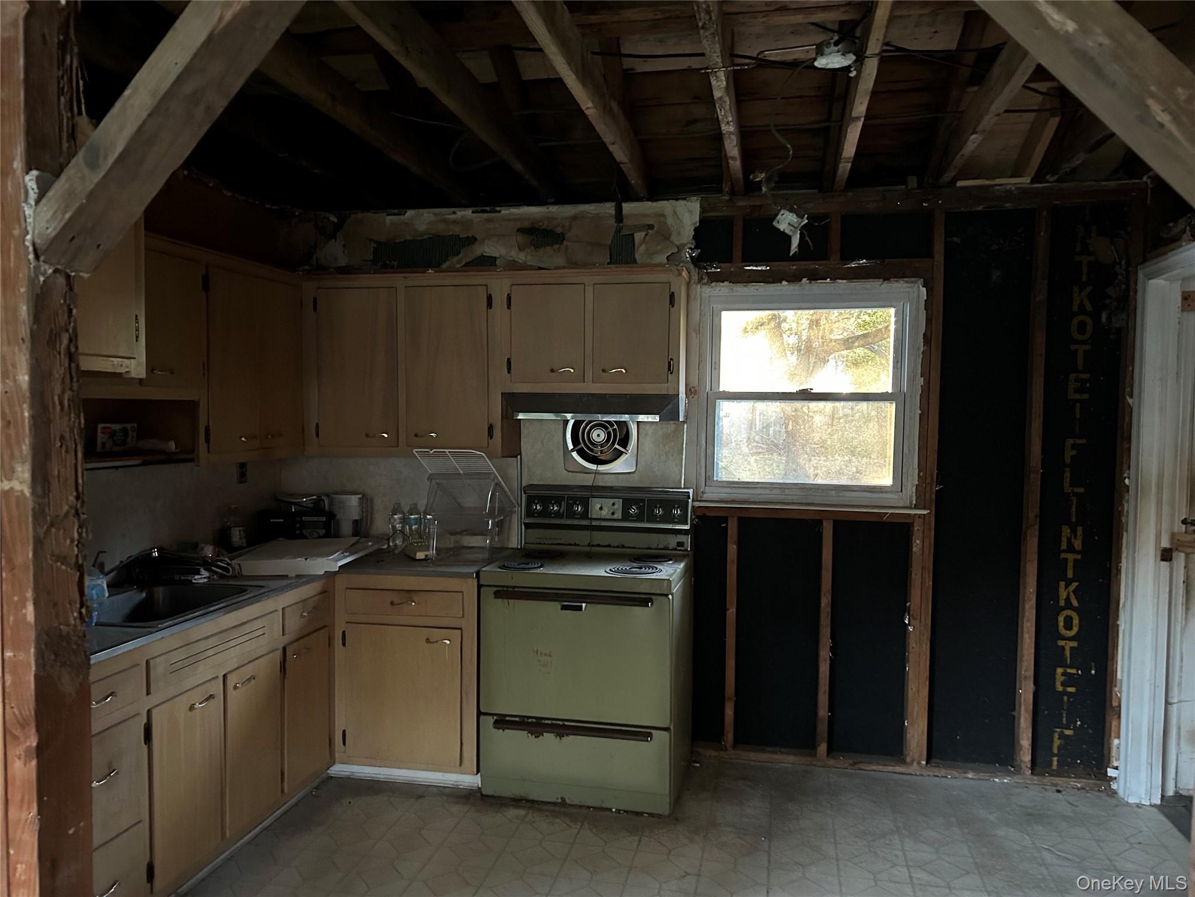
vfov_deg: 53.1
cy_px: 448
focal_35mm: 26
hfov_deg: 67.3
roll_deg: +0.2
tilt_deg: -3.0
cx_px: 598
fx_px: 898
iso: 800
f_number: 1.5
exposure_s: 1/30
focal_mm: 5.7
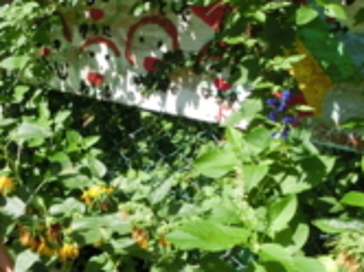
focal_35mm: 58
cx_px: -42
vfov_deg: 24.8
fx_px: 609
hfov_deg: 29.8
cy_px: 213
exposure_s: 1/800
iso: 80
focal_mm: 4.24
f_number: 3
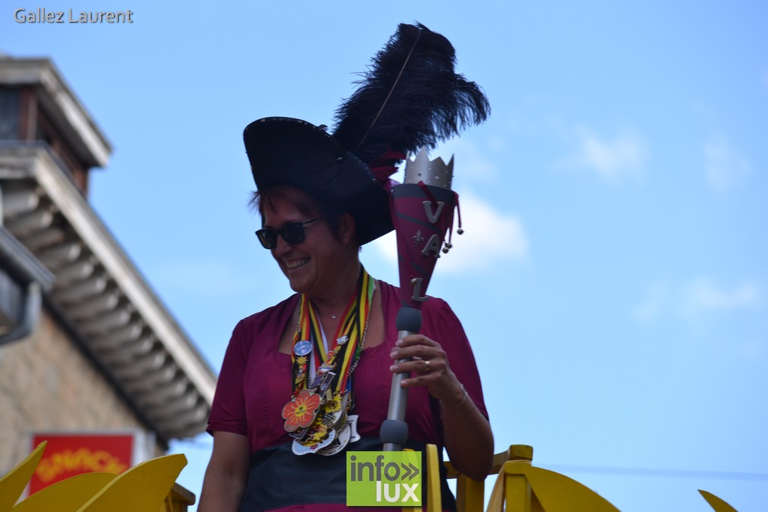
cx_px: 384
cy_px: 256
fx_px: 4320
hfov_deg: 10.2
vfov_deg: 6.8
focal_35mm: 202
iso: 100
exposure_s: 1/200
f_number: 6.3
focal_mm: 135
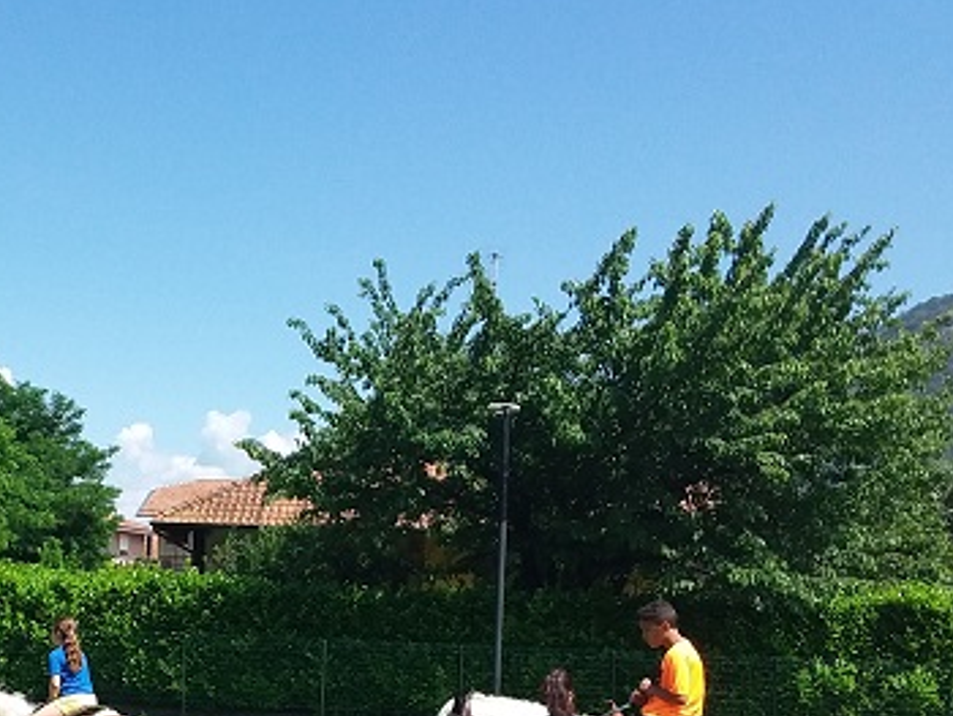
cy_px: 663
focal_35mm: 54
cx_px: 87
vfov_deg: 26.1
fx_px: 1488
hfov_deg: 33.6
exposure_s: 1/1309
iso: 40
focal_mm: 2.91
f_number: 1.9
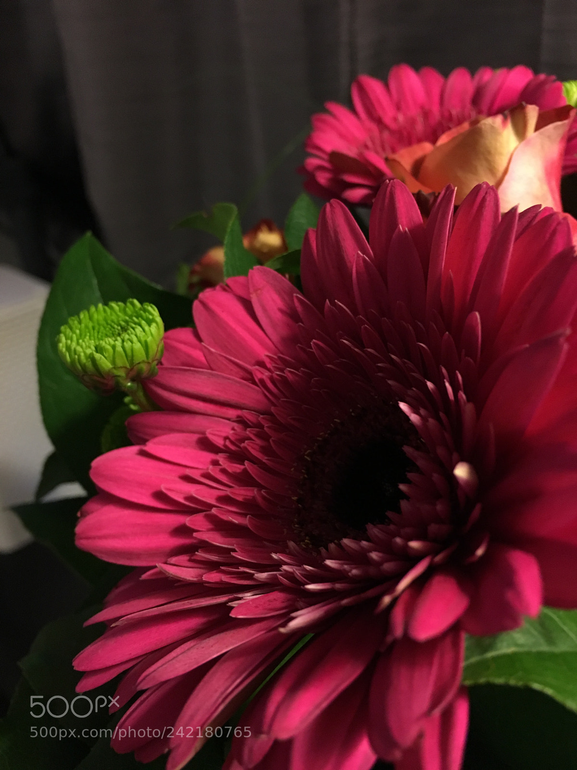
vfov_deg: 61.7
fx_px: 645
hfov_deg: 48.2
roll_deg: +6.0
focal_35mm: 29
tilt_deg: -29.8
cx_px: 288
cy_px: 385
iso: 200
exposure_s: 1/17
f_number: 2.2
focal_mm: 4.15
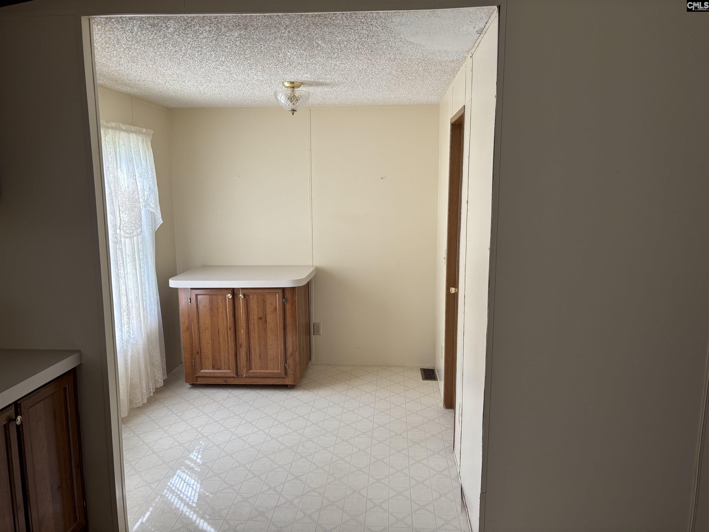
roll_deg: +0.3
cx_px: 354
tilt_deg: -8.3
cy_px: 266
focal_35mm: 26
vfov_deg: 53.1
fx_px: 533
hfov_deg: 67.3
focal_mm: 5.96
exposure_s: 1/124
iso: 40
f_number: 1.6
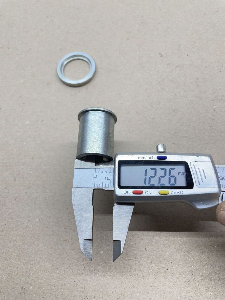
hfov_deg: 53.1
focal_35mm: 26
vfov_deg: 67.3
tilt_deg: -68.4
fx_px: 225
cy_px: 150
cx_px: 112
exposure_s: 1/100
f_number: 1.6
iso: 64
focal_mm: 4.2
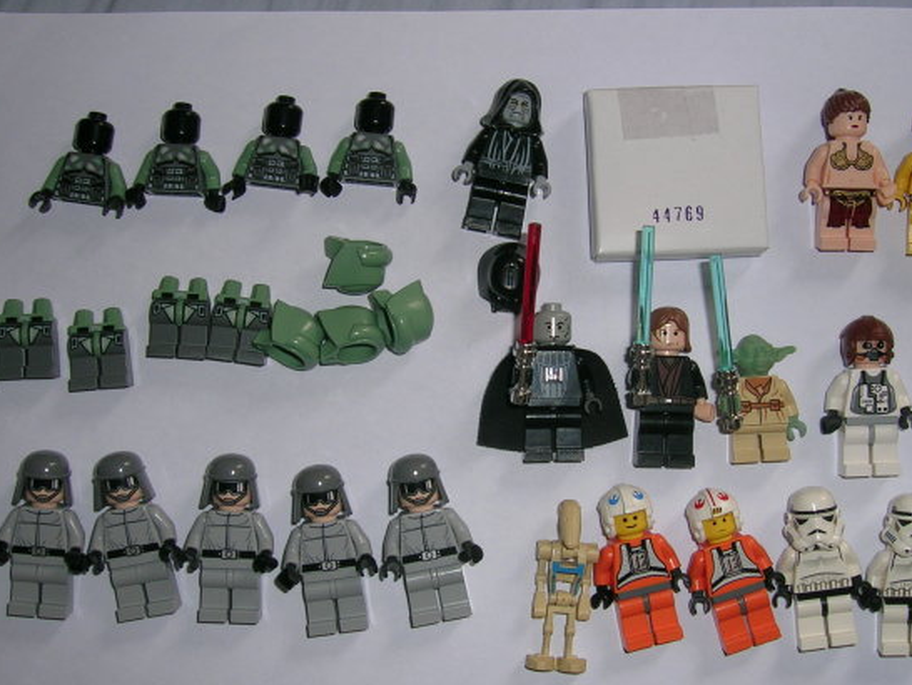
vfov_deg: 35.1
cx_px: 473
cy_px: 393
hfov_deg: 45.7
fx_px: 1081
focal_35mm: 41
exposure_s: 1/60.1
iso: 50
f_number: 4.8
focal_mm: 5.4
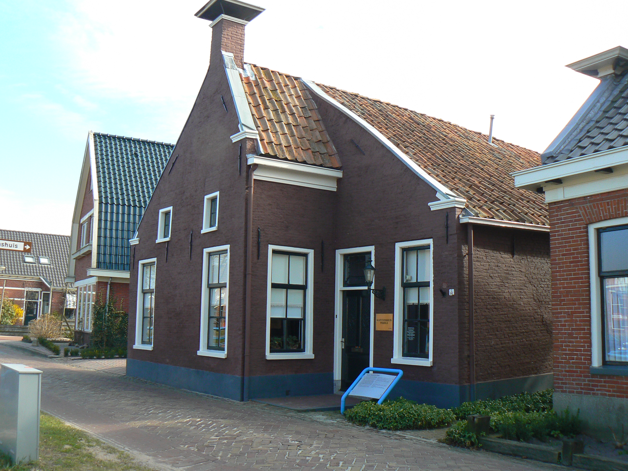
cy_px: 236
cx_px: 314
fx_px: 653
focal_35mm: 36
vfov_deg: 39.7
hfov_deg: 51.4
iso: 80
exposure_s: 1/160
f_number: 5.6
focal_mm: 6
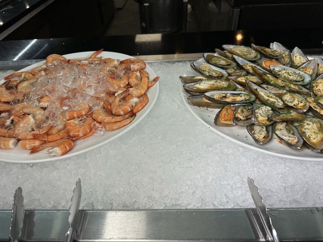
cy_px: 121
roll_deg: +3.8
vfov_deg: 56.8
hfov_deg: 71.6
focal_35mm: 24
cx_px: 162
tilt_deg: -41.0
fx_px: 224
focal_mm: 6.86
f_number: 1.78
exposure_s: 1/803
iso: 80
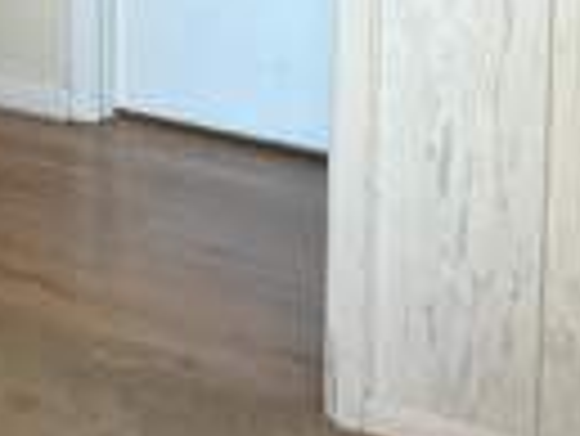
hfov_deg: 16.0
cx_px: -463
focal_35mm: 104
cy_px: -326
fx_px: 1744
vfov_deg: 13.0
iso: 250
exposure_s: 1/60
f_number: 1.8
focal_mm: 3
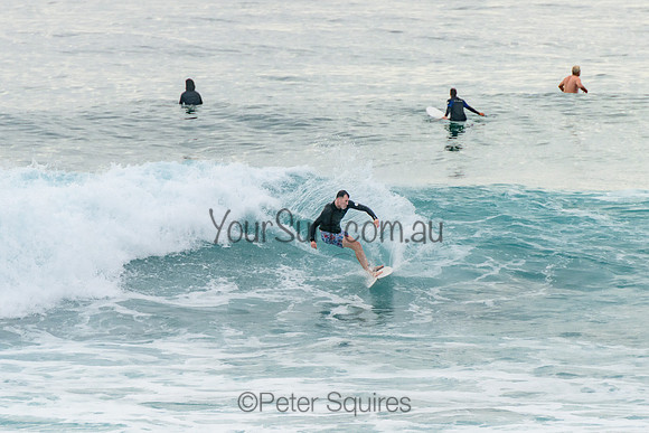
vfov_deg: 2.5
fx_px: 9907
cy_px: 186
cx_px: 362
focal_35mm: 549
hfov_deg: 3.8
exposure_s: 1/1250
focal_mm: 400
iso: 500
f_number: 8
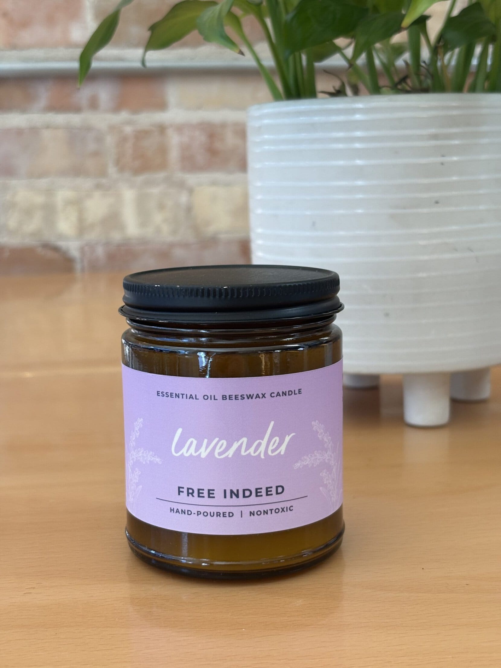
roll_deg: +1.2
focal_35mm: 52
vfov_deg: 36.8
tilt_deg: -9.4
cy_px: 334
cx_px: 250
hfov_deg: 28.0
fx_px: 1003
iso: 50
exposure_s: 1/120
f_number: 1.6
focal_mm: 5.96
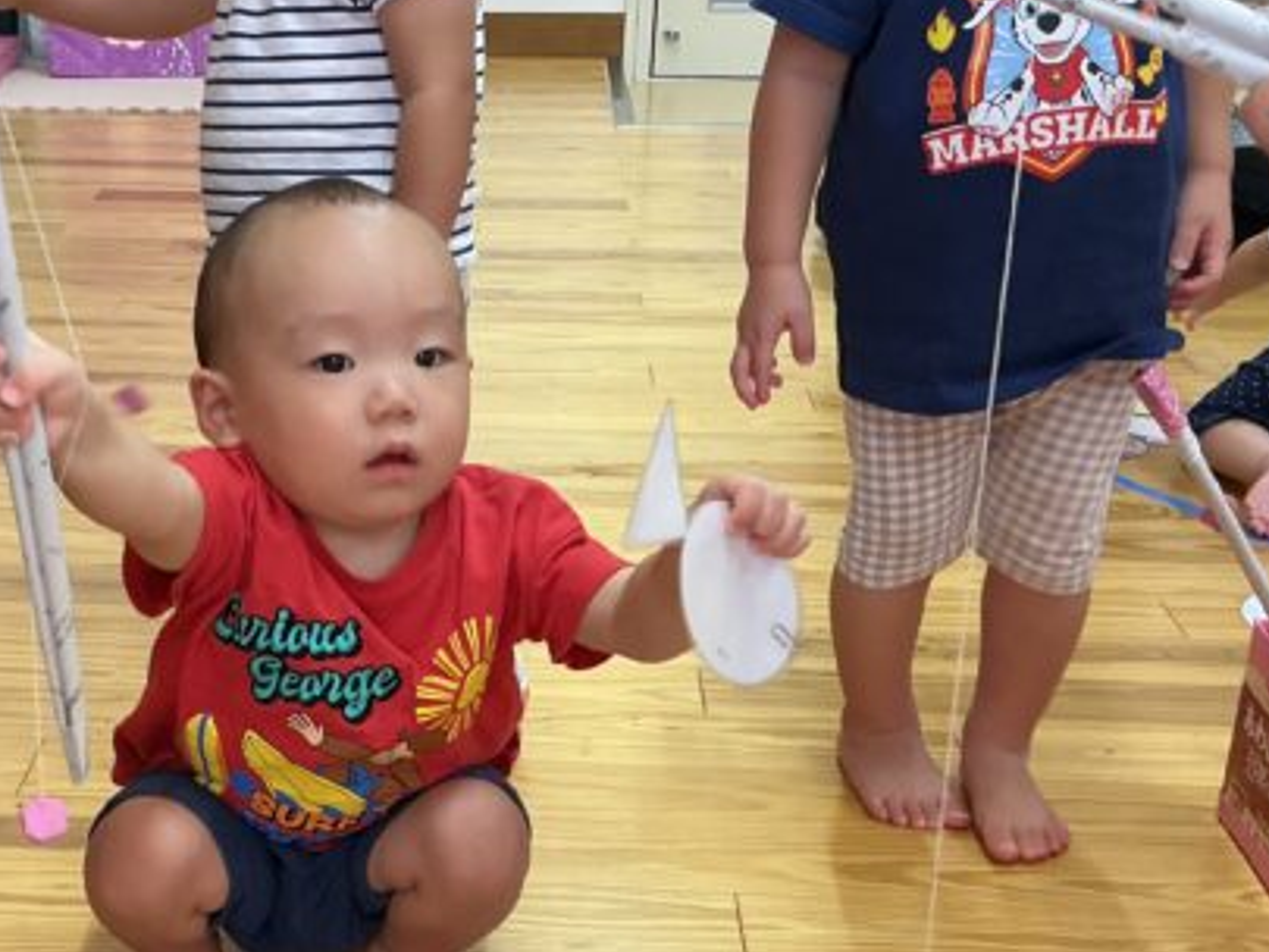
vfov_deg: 26.4
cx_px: 367
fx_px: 2017
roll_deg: +1.1
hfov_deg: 34.4
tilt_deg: -24.2
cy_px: 658
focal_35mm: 55
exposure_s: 1/60
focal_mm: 3
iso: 64
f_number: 1.8
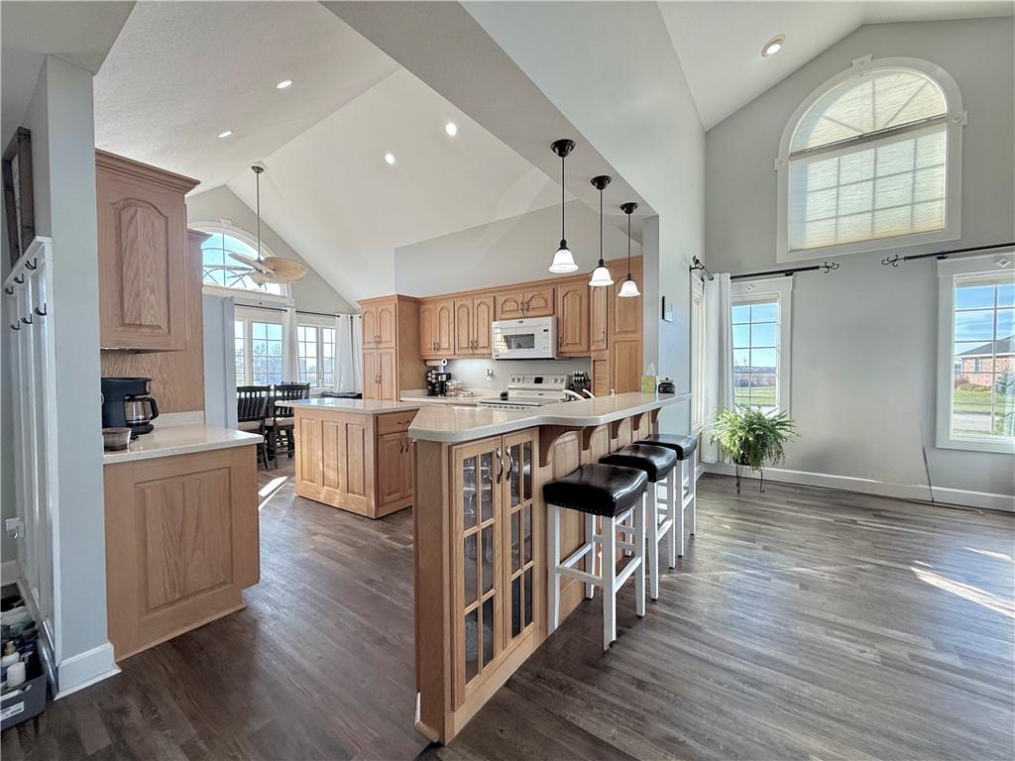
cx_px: 508
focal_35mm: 14
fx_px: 411
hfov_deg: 102.1
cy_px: 380
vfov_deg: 85.7
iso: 64
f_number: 2.2
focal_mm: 2.22
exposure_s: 1/131
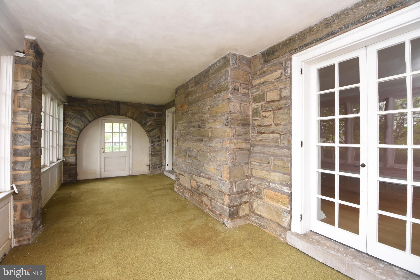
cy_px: 140
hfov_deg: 100.4
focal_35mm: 15
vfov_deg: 77.3
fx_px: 175
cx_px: 210
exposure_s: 1/200
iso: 800
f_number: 4.5
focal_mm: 10
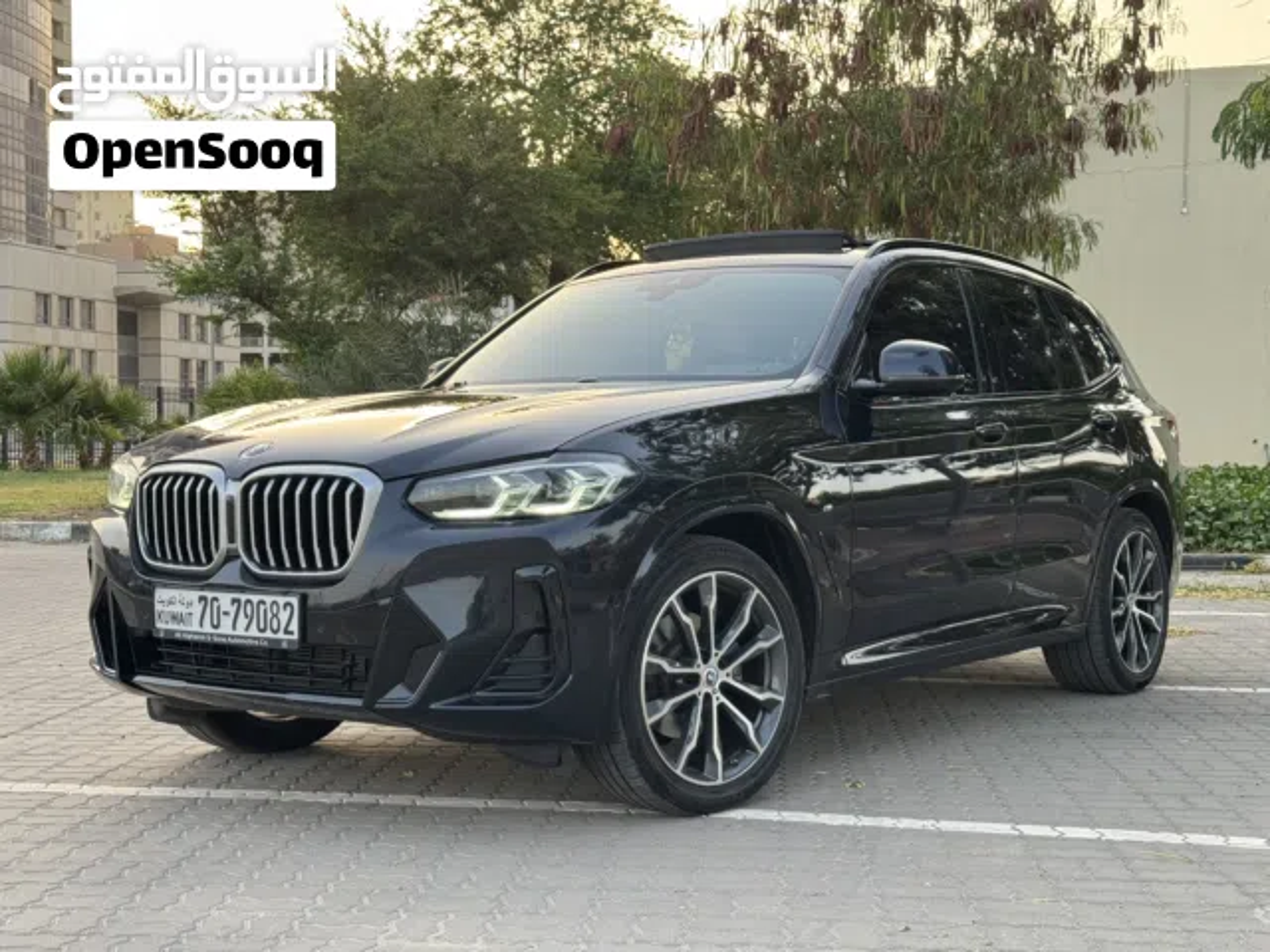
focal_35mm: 48
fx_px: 1761
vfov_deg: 30.3
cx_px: 635
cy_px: 476
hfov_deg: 39.7
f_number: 1.78
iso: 64
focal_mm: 6.76
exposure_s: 1/222
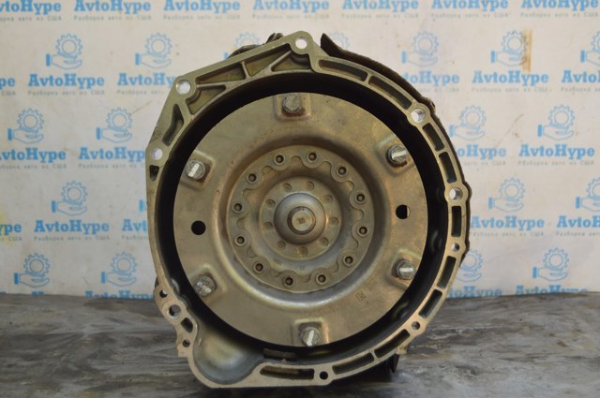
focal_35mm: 63
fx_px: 1049
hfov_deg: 31.9
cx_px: 300
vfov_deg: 21.5
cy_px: 199
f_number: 5.6
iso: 360
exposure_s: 1/125
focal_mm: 42
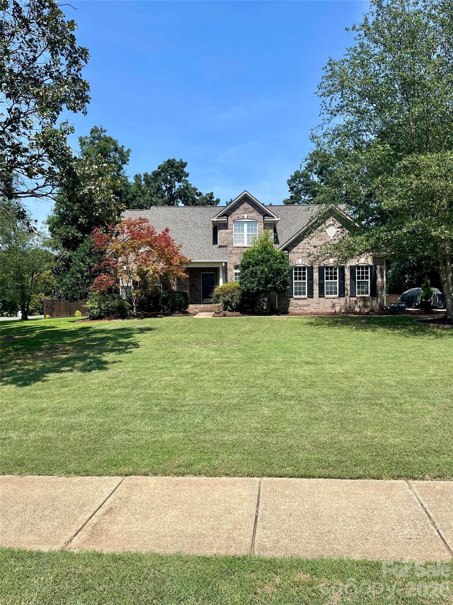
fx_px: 454
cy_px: 302
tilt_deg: +0.1
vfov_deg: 67.3
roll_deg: +1.5
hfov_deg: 53.1
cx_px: 226
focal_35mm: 26
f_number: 1.6
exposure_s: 1/3135
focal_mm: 5.1
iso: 50
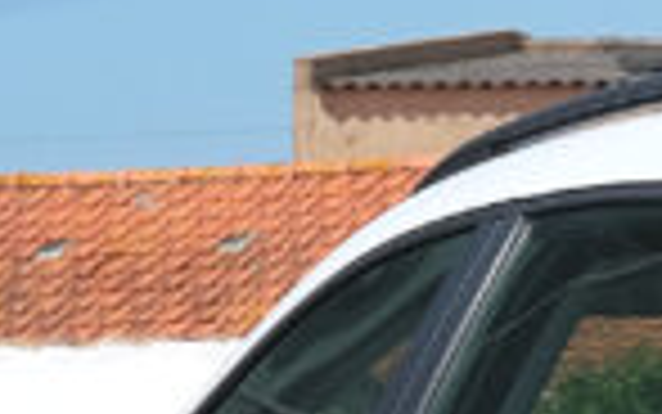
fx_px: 8735
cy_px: 947
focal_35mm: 484
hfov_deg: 4.3
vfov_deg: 2.7
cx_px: 1288
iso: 160
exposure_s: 1/320
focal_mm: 45
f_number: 9
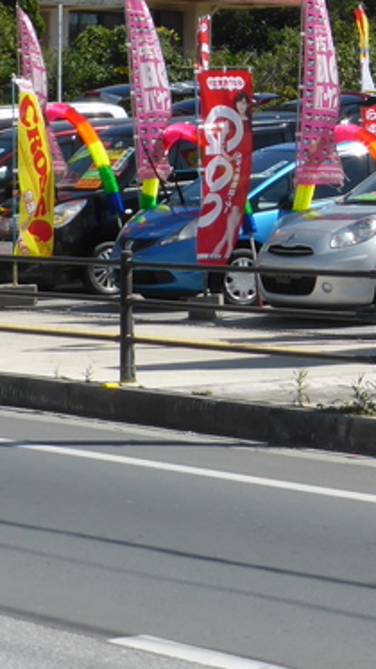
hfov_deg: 7.1
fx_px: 2858
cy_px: 2
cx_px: 870
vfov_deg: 13.2
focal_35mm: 161
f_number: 4.6
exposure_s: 1/640
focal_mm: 9.7
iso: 100
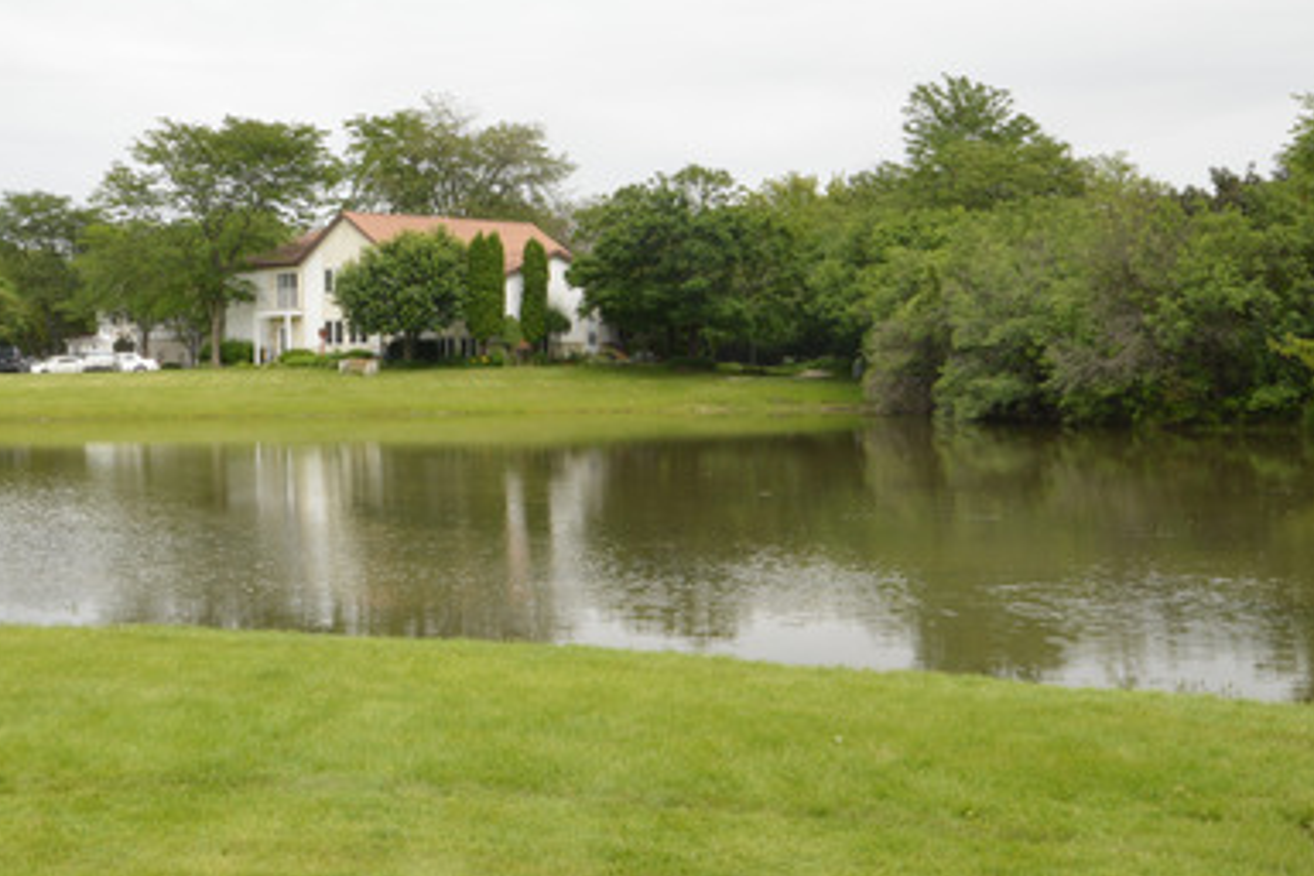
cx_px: 438
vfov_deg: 26.9
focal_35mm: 50
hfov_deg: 39.1
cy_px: 349
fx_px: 1825
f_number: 20
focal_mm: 20
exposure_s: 1/50
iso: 200
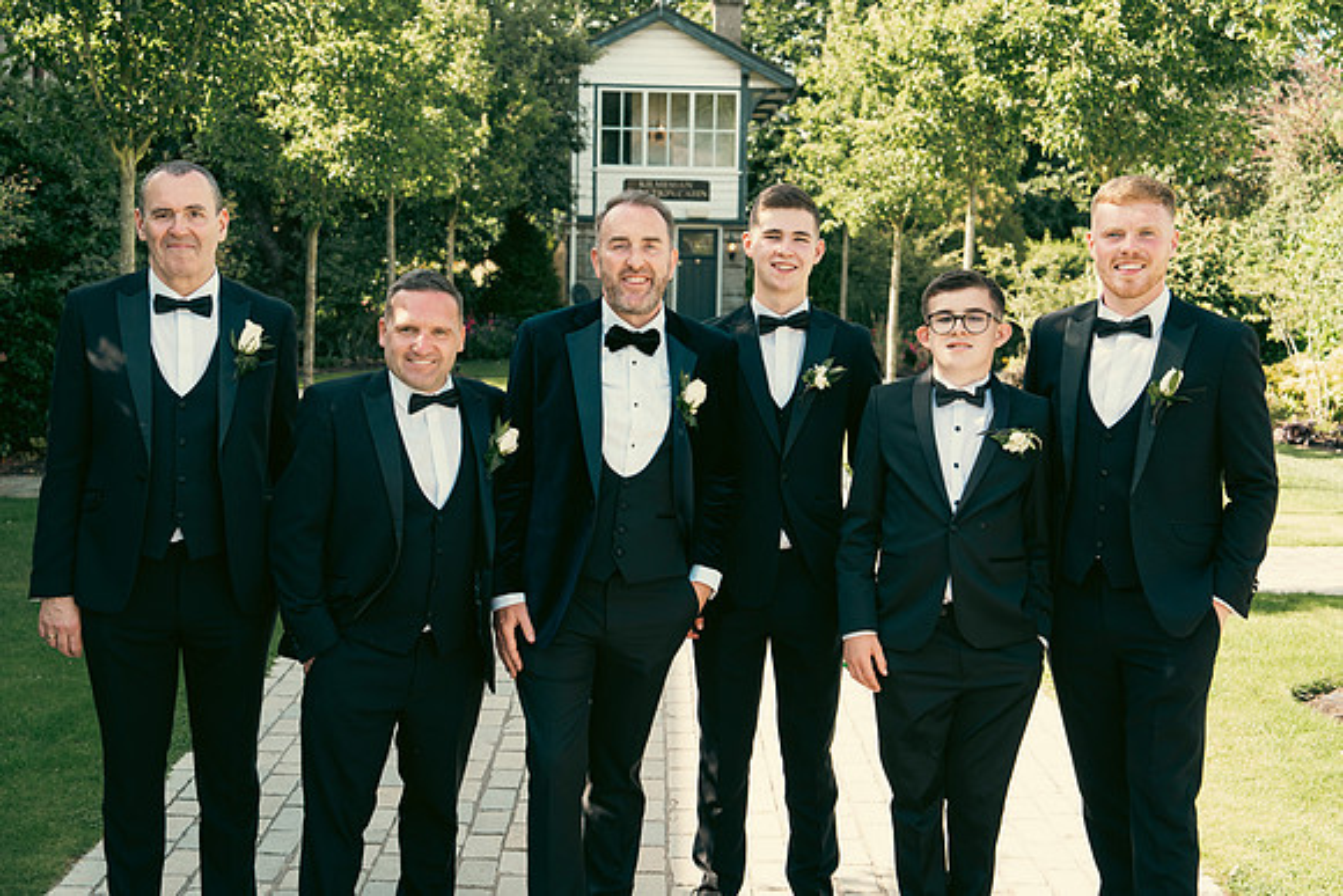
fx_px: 1754
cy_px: 448
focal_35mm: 47
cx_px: 672
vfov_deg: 28.7
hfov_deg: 41.9
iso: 500
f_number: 5
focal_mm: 47
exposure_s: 1/400
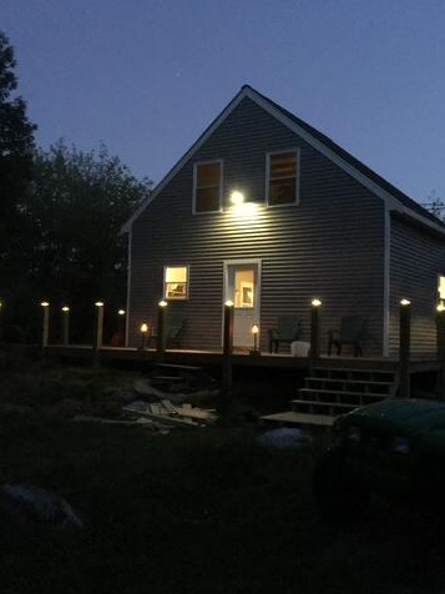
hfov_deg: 36.8
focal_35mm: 39
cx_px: 232
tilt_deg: +4.1
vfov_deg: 47.9
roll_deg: -1.0
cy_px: 297
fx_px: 668
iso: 640
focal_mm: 4.15
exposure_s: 1/4
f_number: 2.2
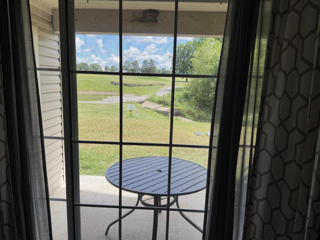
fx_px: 231
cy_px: 124
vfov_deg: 54.9
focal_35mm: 25
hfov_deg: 69.4
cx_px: 163
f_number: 1.78
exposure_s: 1/1075
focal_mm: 6.76
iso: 100
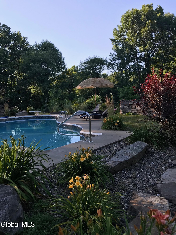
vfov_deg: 63.4
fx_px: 190
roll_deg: +2.0
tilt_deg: -5.0
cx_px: 88
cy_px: 118
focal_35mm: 28
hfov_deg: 49.7
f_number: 1.8
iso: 20
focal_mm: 3.99
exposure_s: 1/532
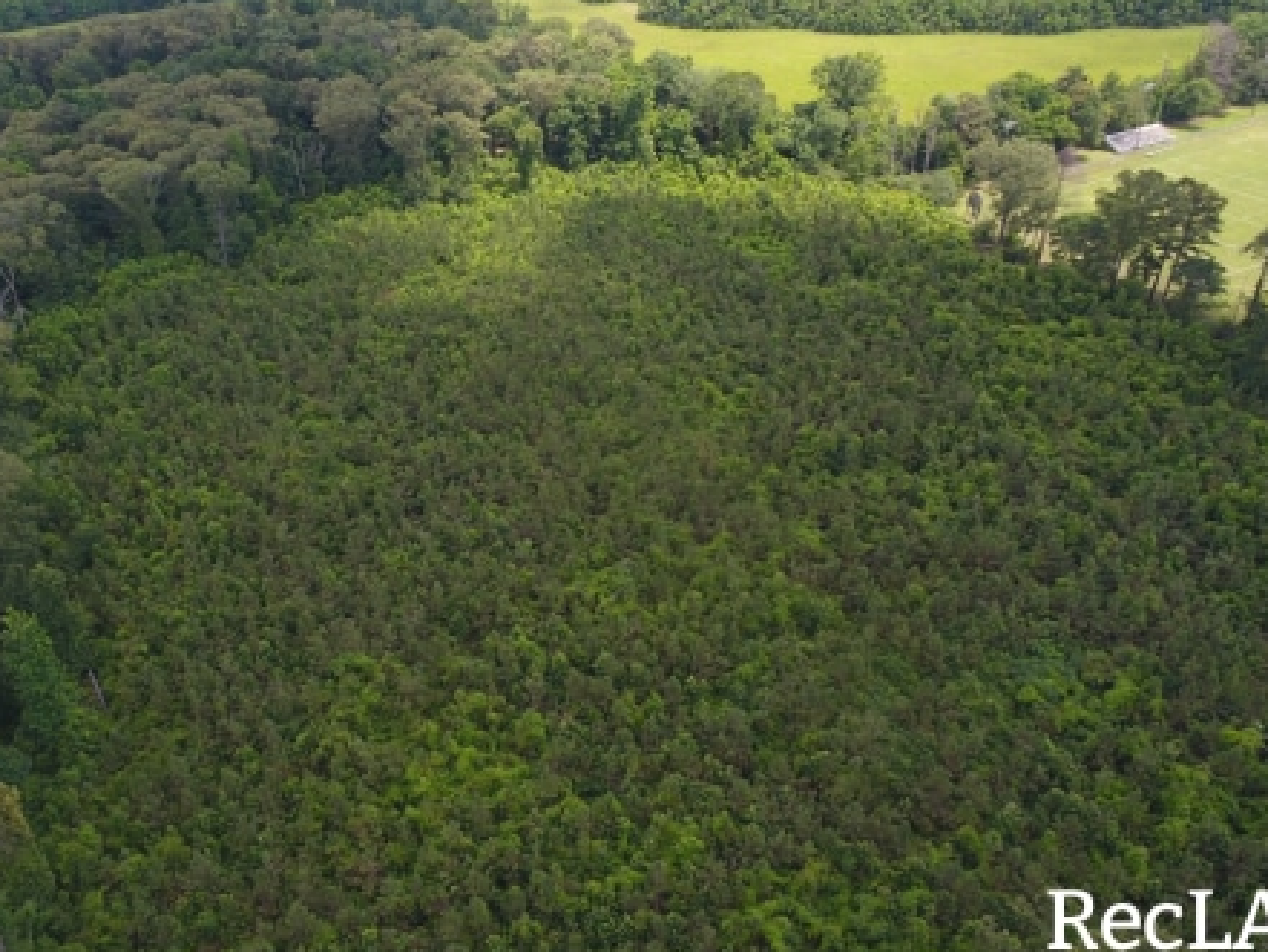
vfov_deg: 48.2
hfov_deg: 61.2
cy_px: 426
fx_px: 1063
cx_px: 512
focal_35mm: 29
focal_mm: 3.61
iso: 100
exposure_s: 1/306
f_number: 2.8
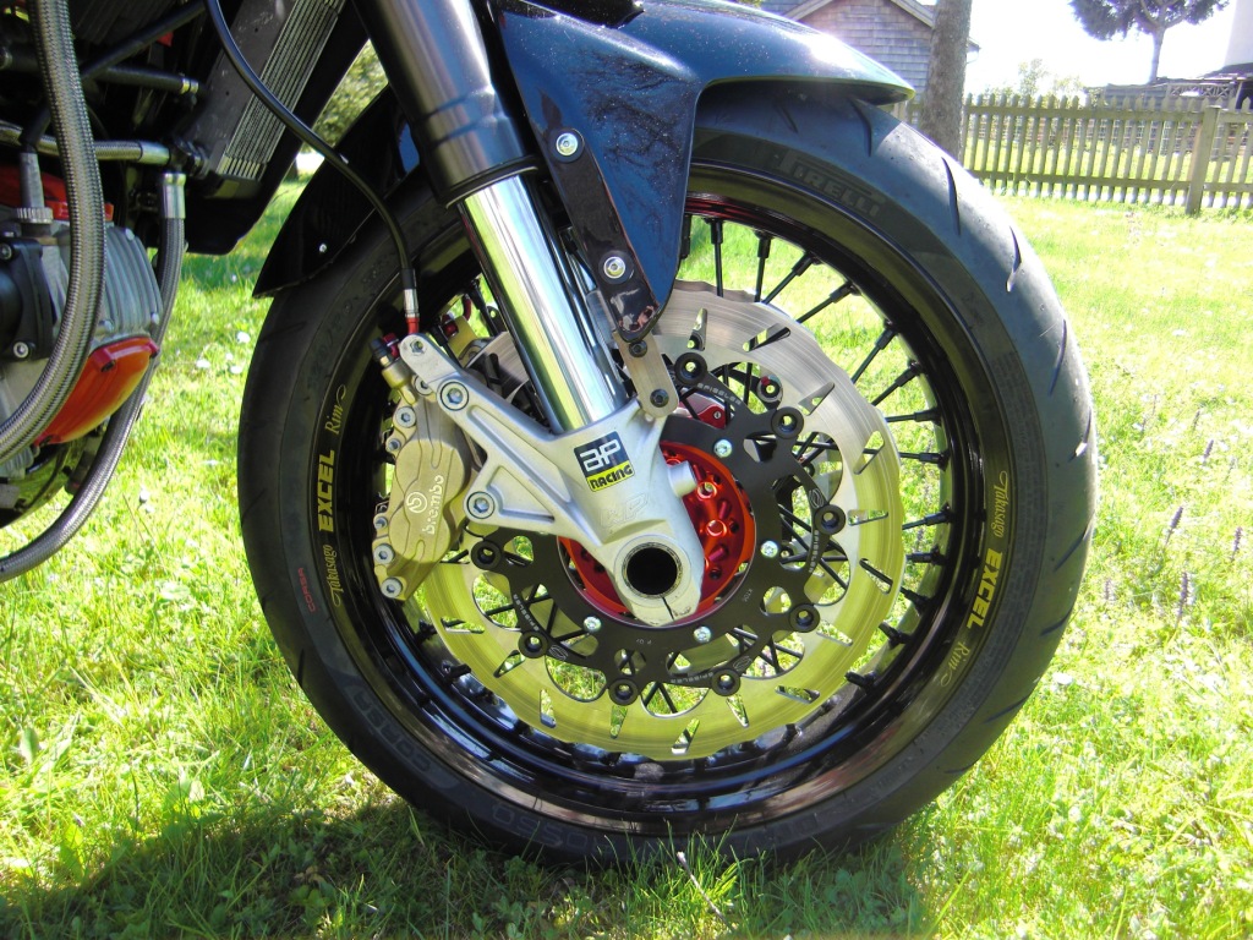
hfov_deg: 63.4
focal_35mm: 28
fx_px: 1014
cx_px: 626
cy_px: 470
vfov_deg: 49.7
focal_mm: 4.9
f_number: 2.6
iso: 50
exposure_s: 1/160
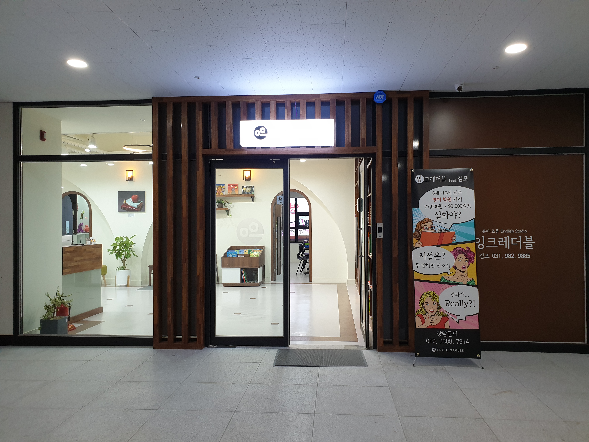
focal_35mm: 26
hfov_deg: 67.3
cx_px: 294
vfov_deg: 53.1
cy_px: 221
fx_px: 442
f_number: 2.4
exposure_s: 1/60
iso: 160
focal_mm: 4.3
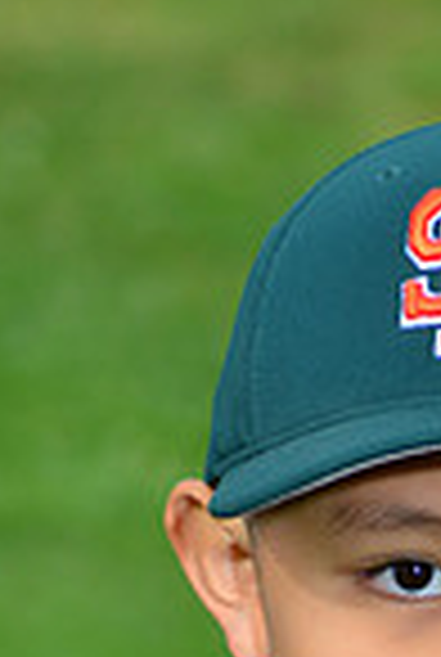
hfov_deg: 1.9
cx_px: 430
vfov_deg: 2.8
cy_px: 981
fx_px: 13423
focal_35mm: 734
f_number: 10
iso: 200
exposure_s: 1/200
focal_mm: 185
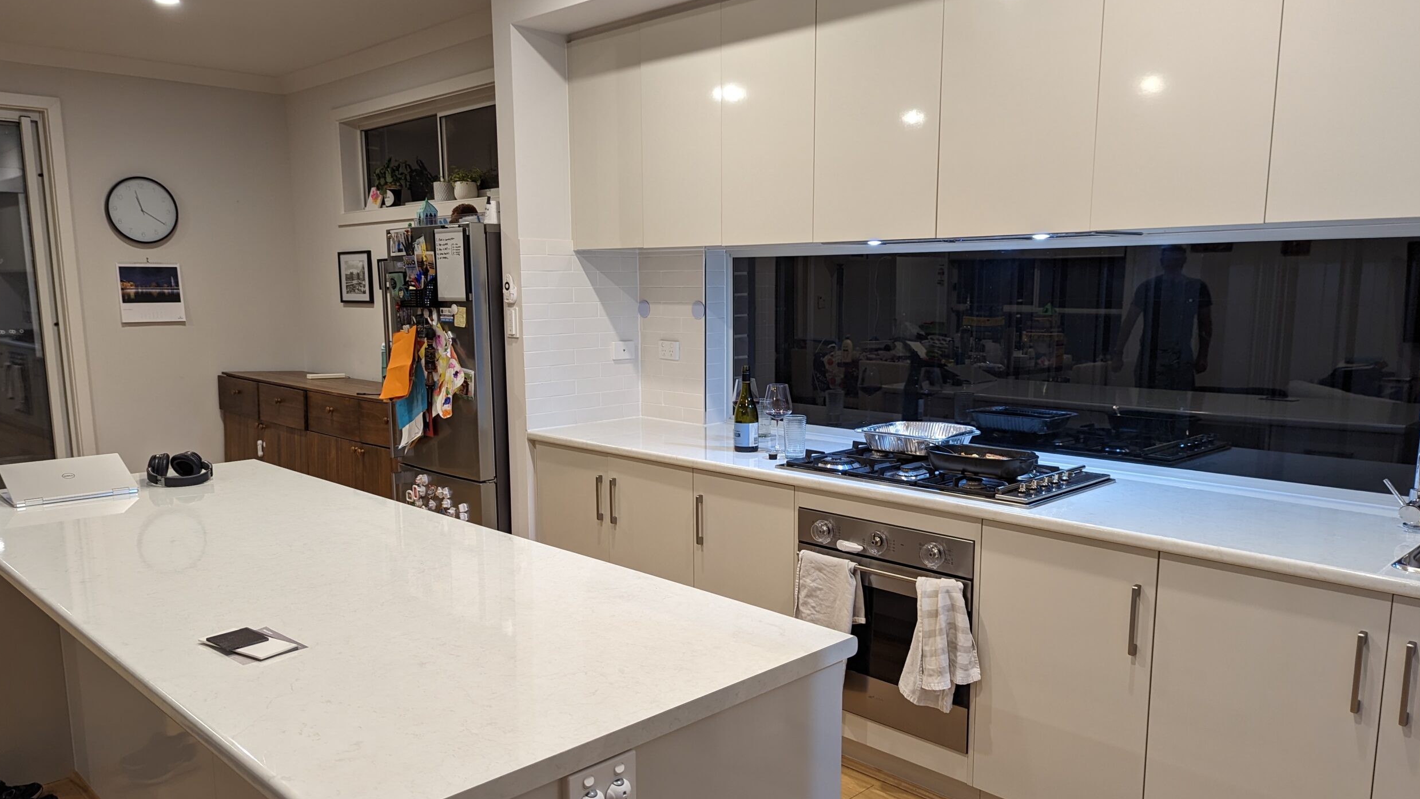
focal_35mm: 27
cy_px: 445
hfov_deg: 69.9
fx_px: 1017
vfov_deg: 42.8
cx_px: 696
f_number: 1.85
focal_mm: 6.81
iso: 104
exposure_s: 1/25
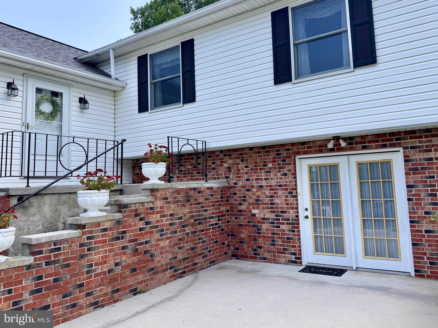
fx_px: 304
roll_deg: +1.8
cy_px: 164
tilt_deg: +3.9
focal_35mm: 24
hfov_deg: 71.6
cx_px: 219
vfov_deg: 56.8
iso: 80
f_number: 1.78
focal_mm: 6.76
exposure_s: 1/1869
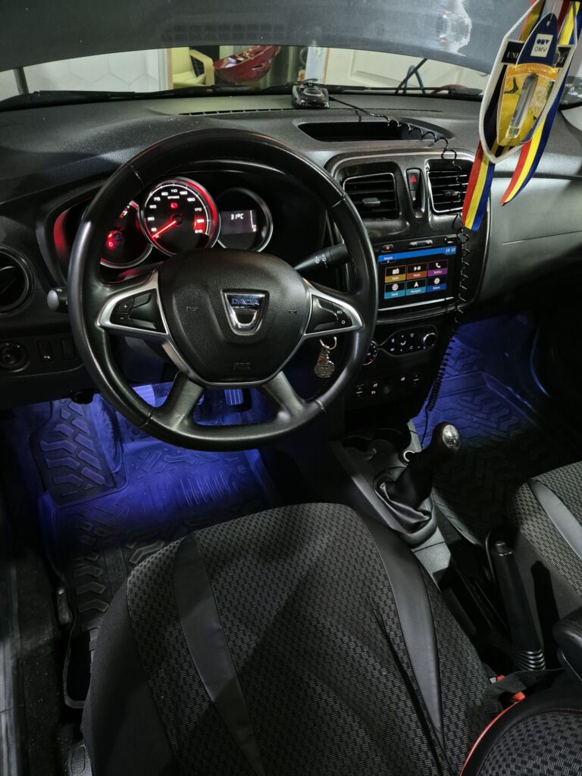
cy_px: 388
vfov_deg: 73.9
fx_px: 516
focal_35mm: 23
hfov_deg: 58.9
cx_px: 291
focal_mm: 5.4
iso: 800
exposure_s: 1/100
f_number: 1.8
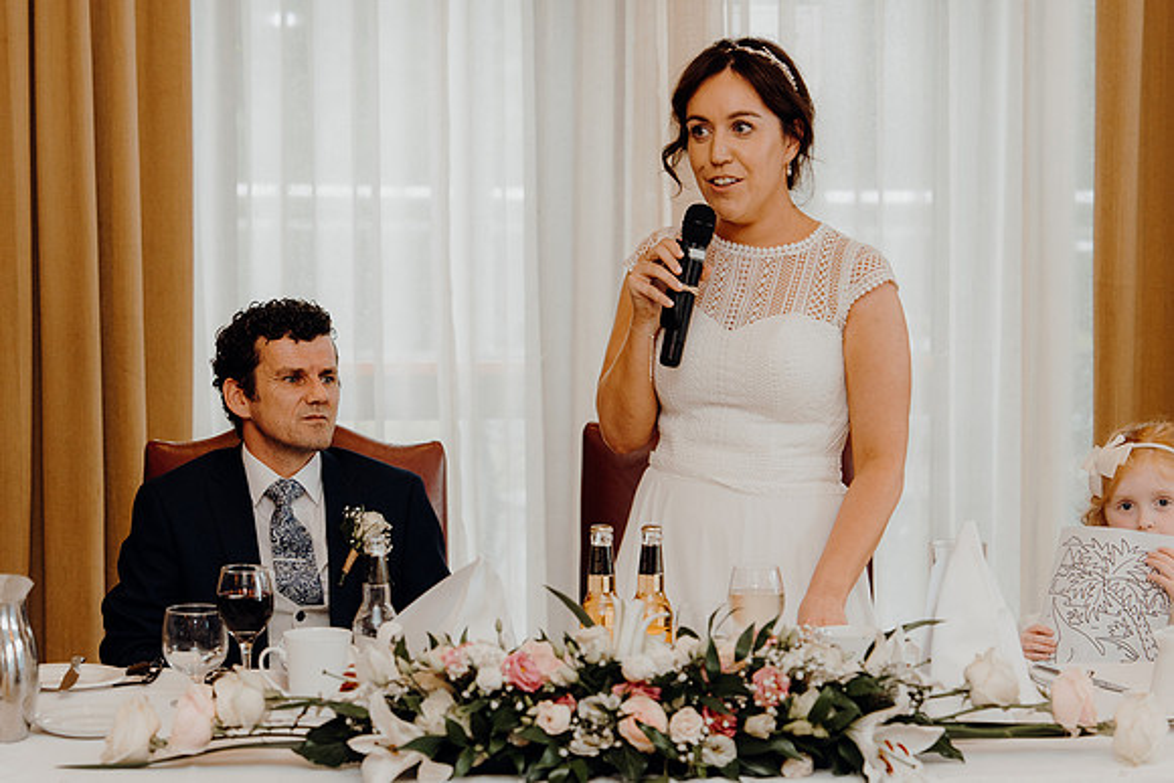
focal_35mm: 103
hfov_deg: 19.8
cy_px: 392
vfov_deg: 13.3
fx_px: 3360
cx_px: 587
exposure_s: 1/200
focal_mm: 69
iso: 800
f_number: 2.8
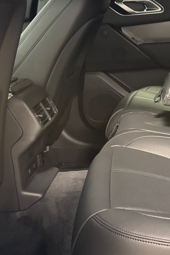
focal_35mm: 60
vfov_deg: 33.1
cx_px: 229
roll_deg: +0.9
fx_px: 425
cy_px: 87
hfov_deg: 20.4
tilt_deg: -10.7
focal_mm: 5.96
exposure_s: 1/60
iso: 400
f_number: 1.6
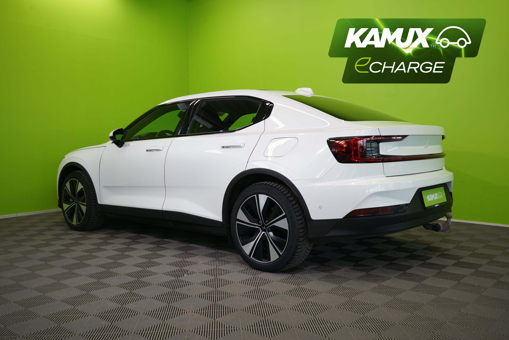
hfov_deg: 57.2
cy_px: 170
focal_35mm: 33
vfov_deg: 40.0
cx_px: 254
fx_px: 467
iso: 400
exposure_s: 1/50
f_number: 6.3
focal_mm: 33
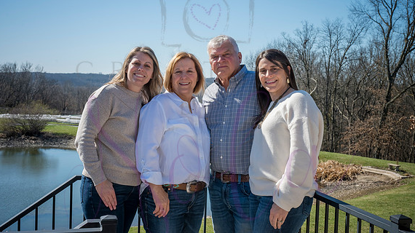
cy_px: 106
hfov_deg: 42.9
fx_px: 528
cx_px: 210
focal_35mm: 48
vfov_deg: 24.9
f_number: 11
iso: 400
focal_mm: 45
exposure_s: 1/640
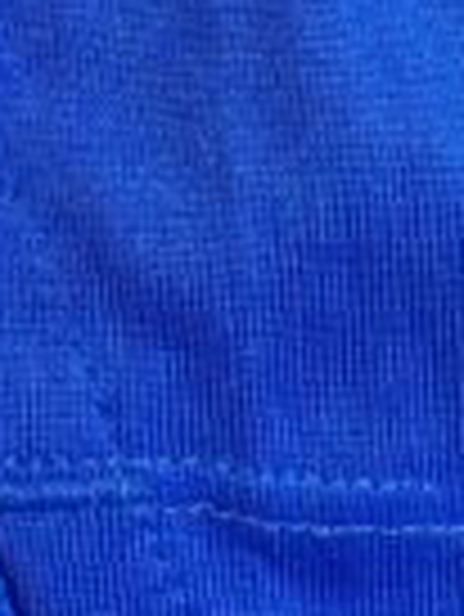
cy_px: -146
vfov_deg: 18.3
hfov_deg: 14.2
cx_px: -95
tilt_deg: -55.9
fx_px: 1802
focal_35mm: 101
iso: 64
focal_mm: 4.2
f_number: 1.6
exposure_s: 1/50
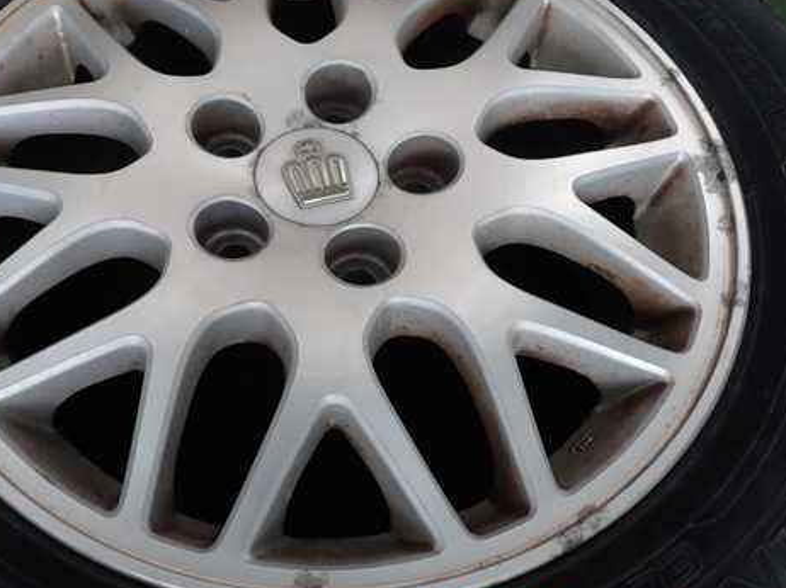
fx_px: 885
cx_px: 301
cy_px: 252
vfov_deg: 36.7
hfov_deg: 47.5
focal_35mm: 39
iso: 200
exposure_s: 1/60
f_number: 2.3
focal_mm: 5.4
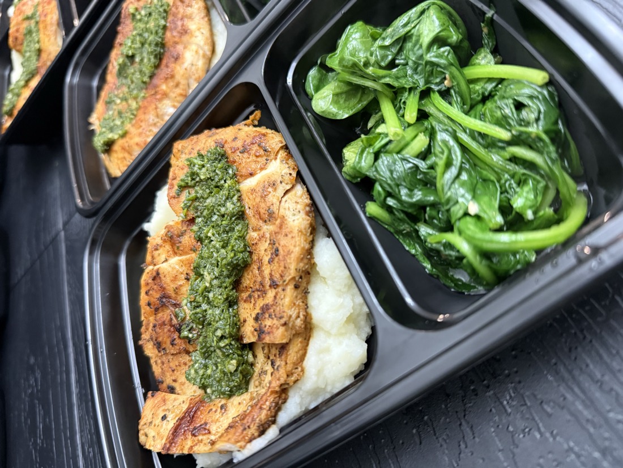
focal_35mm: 24
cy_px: 234
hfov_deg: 71.6
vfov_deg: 56.8
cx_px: 312
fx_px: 432
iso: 640
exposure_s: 1/60
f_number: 1.78
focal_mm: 6.76
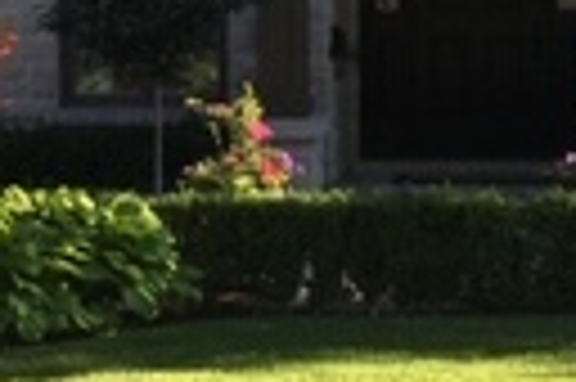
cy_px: -238
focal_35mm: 151
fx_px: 2413
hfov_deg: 13.6
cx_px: 243
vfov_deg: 8.8
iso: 25
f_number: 2.2
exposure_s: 1/384
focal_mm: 4.15
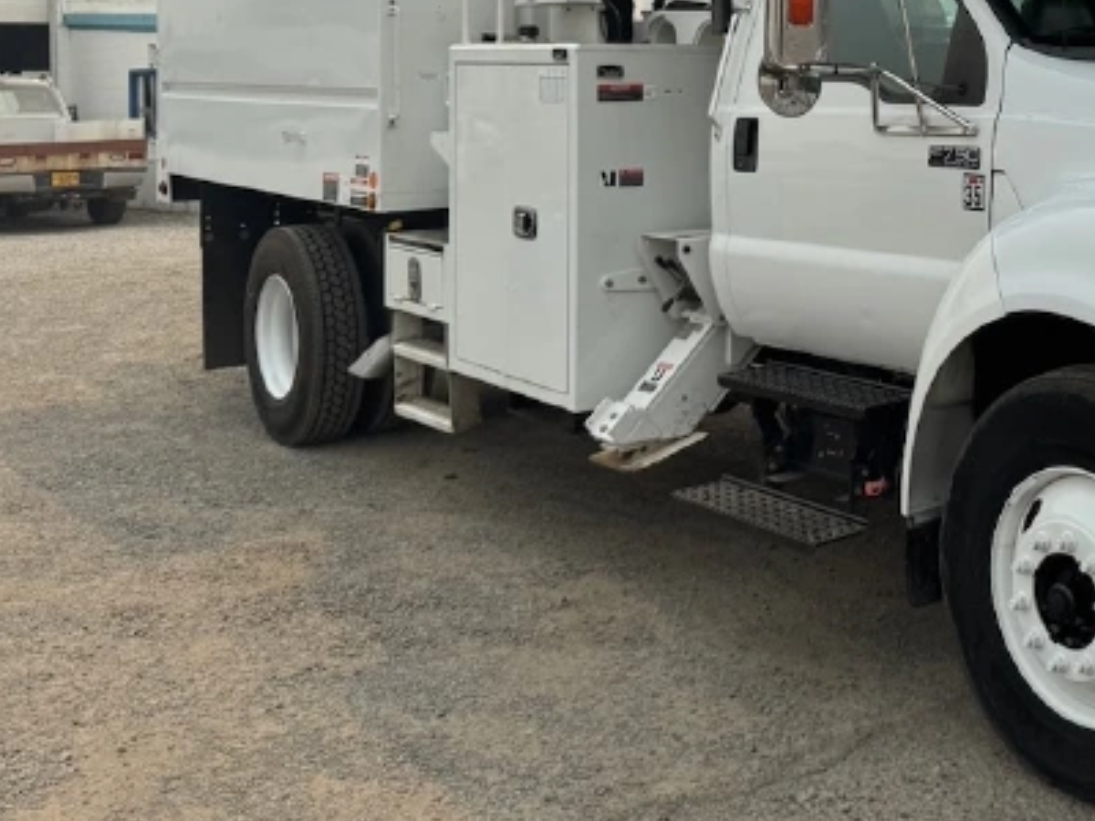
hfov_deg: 36.4
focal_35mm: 48
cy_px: 63
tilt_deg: +2.4
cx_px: 1046
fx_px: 1518
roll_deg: +2.3
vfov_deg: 28.9
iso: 80
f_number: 1.78
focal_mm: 6.76
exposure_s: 1/7092
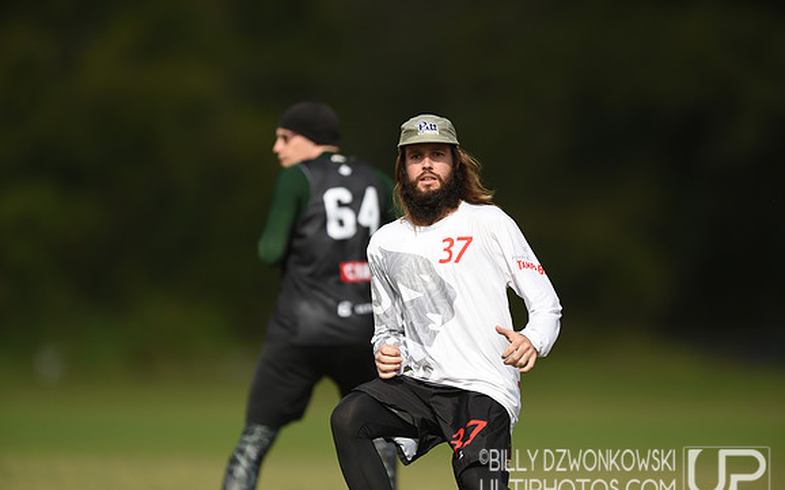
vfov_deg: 3.2
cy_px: 254
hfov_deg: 5.1
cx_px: 392
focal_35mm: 409
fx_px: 8748
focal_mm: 400
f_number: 2.8
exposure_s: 1/4000
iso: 160
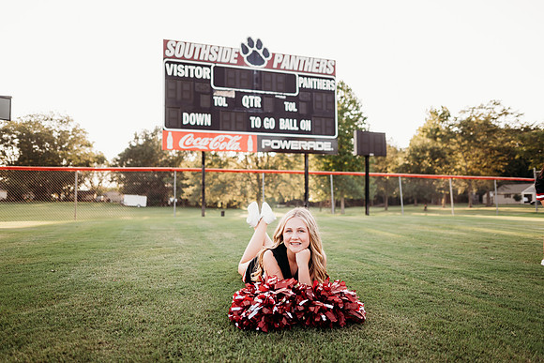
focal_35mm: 24
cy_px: 182
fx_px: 363
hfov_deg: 73.7
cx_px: 272
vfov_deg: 53.2
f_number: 2
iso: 125
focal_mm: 24
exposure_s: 1/500
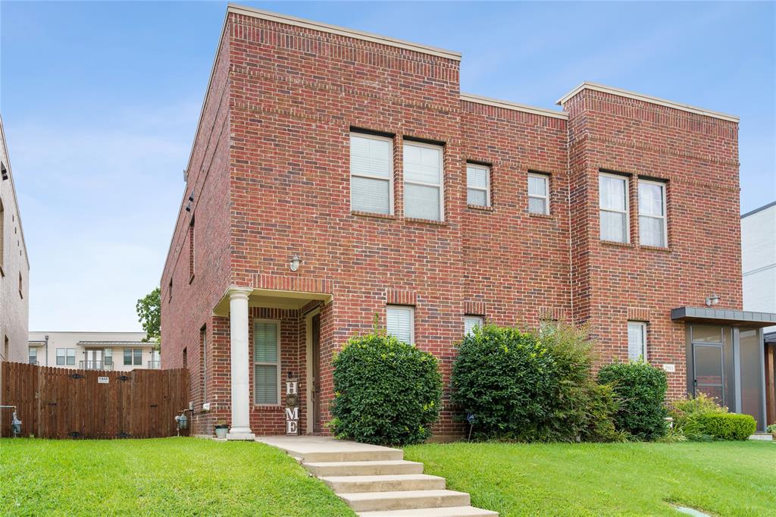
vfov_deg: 53.1
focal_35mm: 24
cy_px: 258
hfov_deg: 73.8
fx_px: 517
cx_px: 388
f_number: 2.8
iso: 400
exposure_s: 1/2000
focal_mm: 24
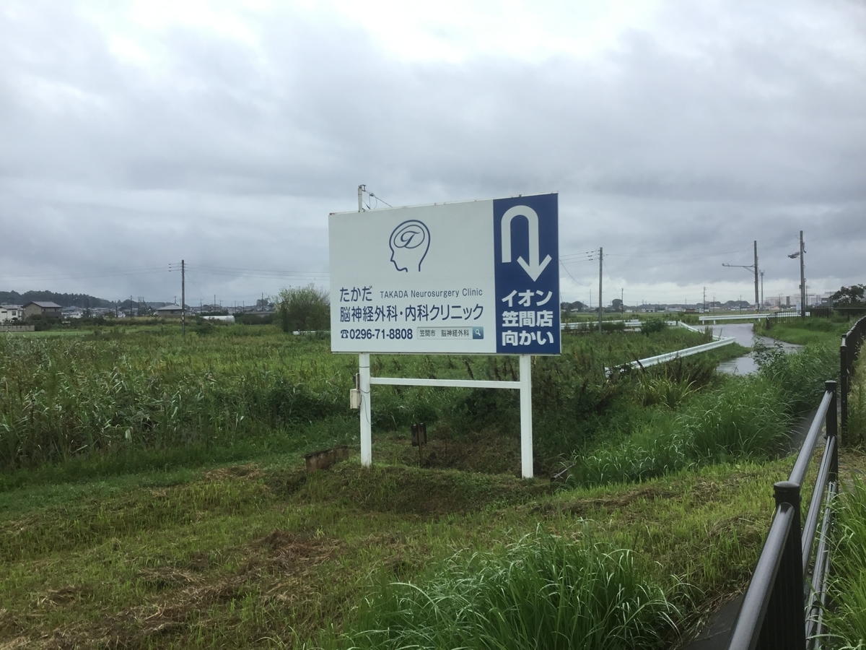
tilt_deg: -2.7
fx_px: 776
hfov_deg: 58.4
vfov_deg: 45.4
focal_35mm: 31
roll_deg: +0.4
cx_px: 433
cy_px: 325
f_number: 2.4
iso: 25
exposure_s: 1/272
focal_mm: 3.3
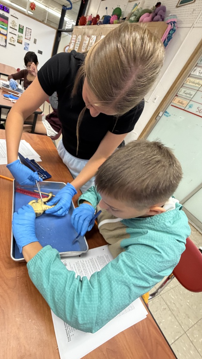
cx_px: 63
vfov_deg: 99.4
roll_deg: -22.3
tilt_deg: -35.7
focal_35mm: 16
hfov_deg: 64.8
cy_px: 178
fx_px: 152
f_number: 2.2
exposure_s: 1/60
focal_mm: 2.22
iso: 320
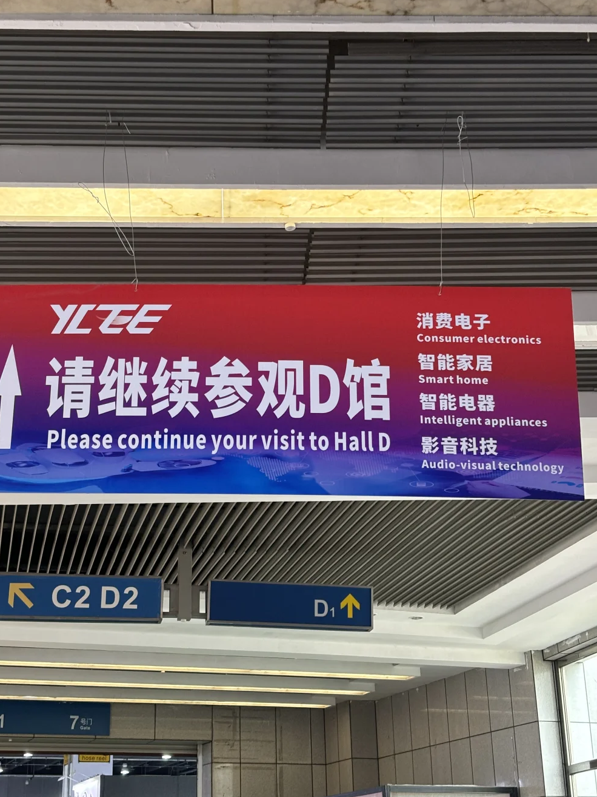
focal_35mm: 57
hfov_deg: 25.6
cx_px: 282
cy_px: 365
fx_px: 1311
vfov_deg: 33.8
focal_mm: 5.96
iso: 100
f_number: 1.6
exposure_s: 1/50
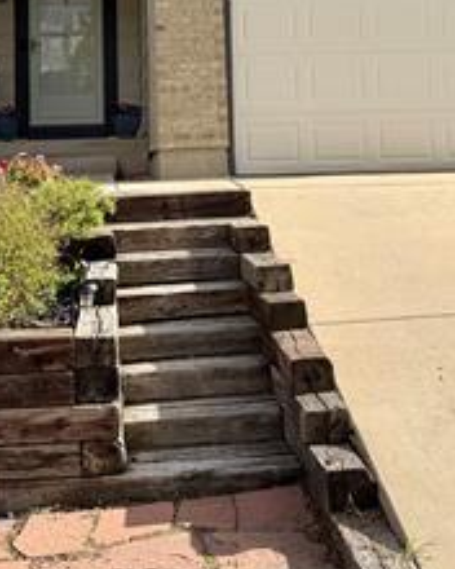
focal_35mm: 68
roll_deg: +2.1
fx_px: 1145
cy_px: 56
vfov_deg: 26.9
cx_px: 173
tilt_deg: +5.1
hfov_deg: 22.4
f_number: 1.78
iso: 80
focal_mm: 6.76
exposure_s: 1/2611
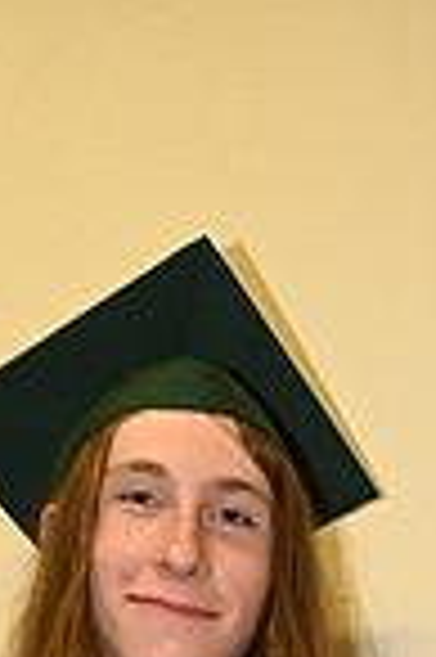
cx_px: 485
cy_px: 1300
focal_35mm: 121
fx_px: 2203
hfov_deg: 11.1
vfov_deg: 14.3
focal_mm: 30.5
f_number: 5.6
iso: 1600
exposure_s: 1/60
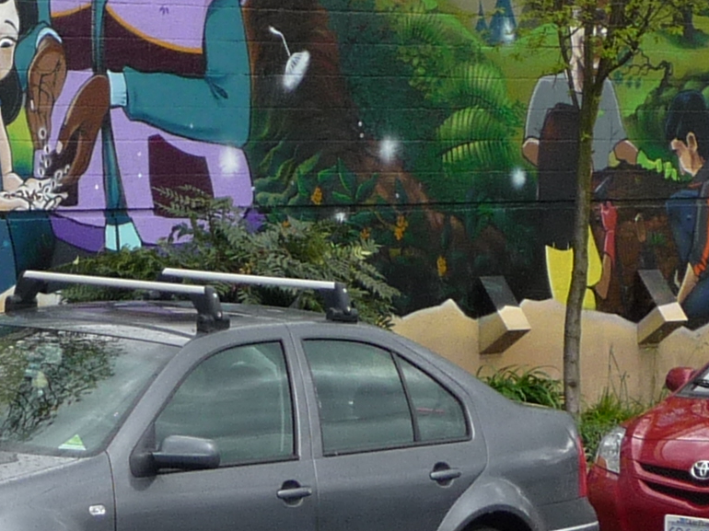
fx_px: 3952
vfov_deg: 7.7
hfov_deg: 10.1
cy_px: 37
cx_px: -110
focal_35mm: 193
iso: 100
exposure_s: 1/160
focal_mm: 7.1
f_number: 4
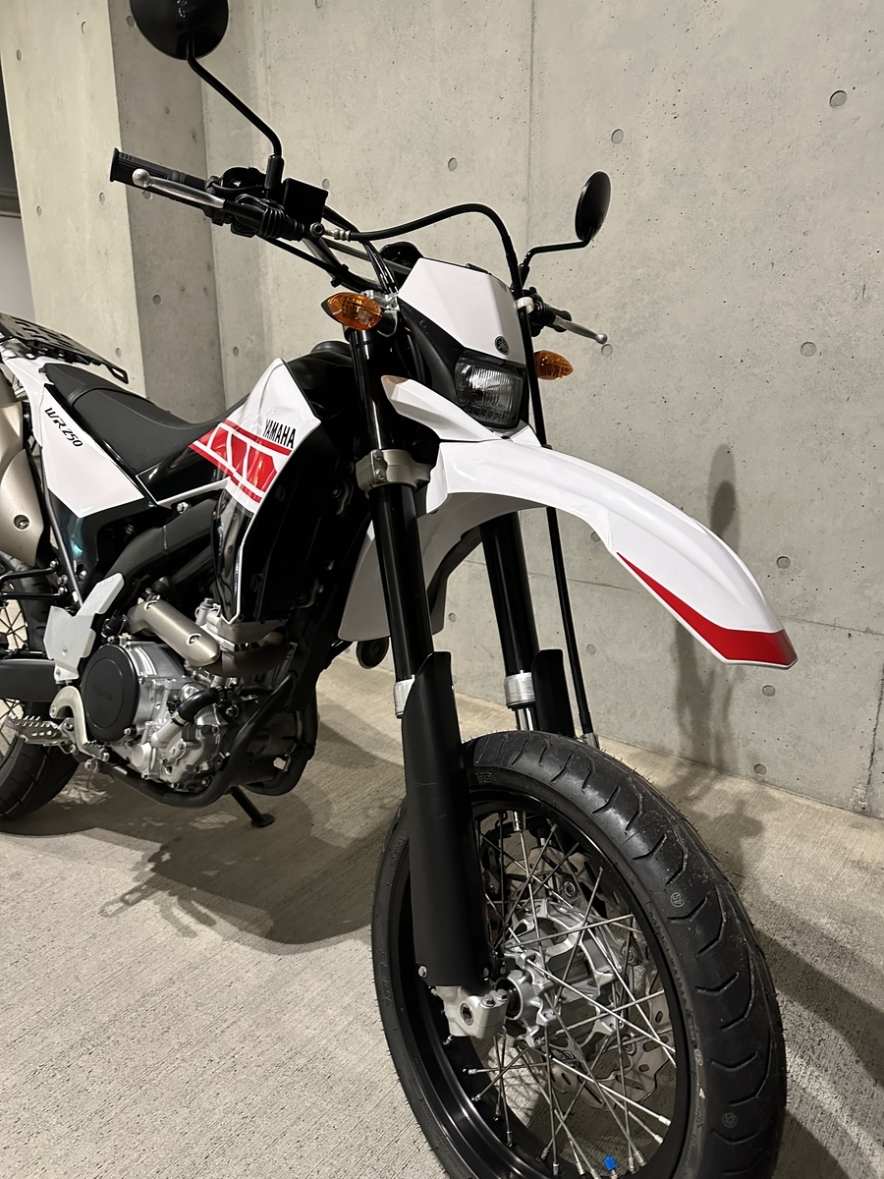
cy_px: 590
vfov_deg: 71.6
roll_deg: +0.3
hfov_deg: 56.8
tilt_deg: -15.7
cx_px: 442
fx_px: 817
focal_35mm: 24
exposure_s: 1/50
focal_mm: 6.86
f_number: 1.78
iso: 800
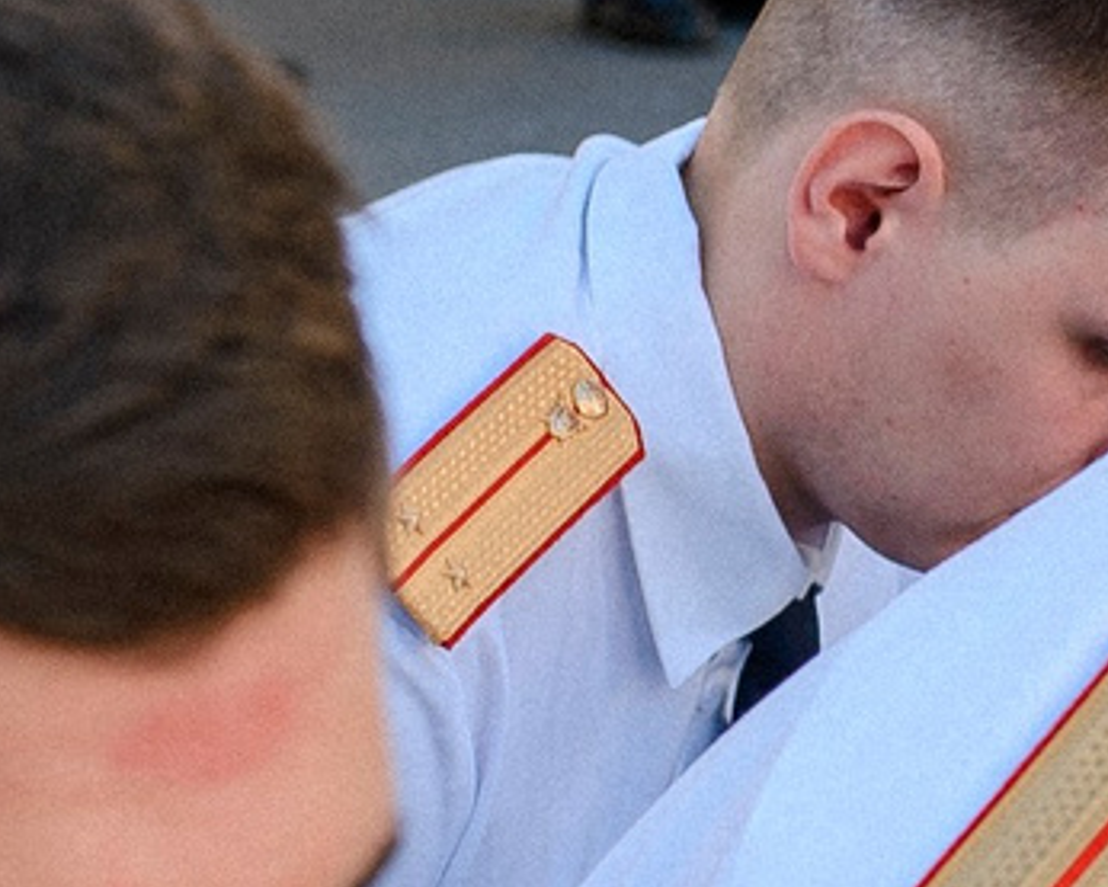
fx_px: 7971
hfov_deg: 7.5
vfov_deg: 6.4
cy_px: 552
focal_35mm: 243
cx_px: 2402
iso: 125
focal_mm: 35
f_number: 4.5
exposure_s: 1/320
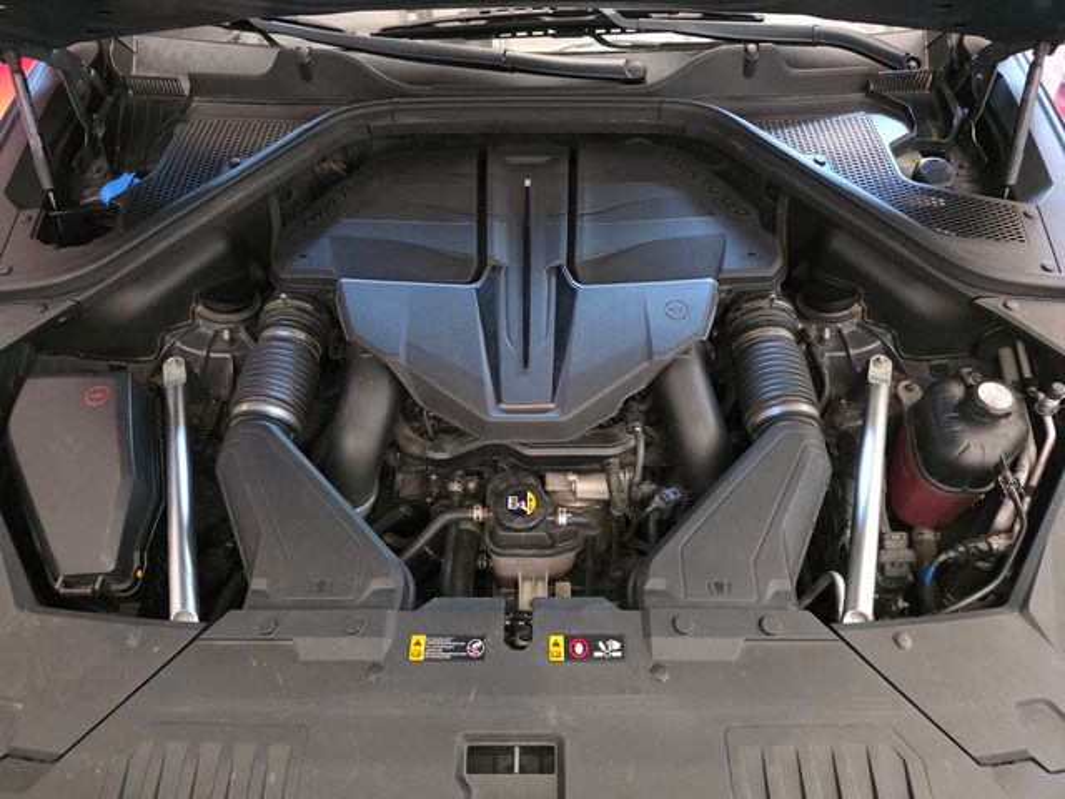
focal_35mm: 23
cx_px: 532
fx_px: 708
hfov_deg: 73.9
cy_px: 400
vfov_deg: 58.9
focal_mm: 6.3
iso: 1250
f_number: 1.7
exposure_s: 1/30
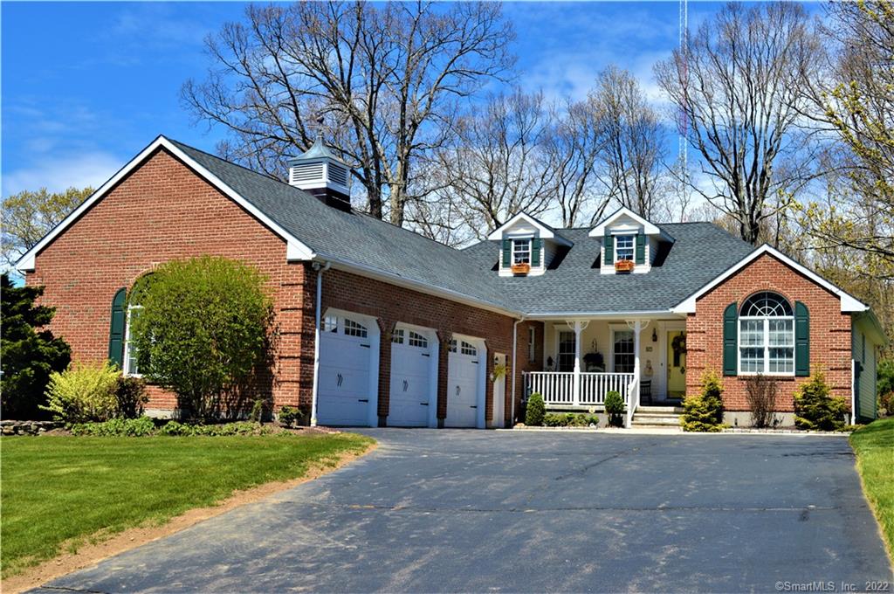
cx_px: 447
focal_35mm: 44
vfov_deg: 30.8
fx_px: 1079
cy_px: 297
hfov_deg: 45.0
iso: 100
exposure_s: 1/250
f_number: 8
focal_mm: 29
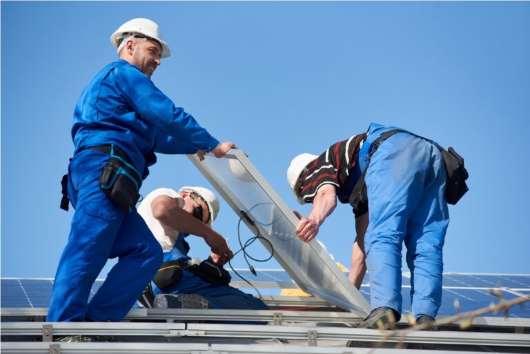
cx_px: 265
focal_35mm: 155
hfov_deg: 13.2
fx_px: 2283
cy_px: 177
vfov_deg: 8.9
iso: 100
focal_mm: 155
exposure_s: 1/1600
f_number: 4
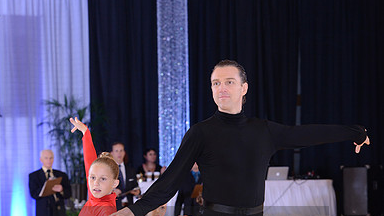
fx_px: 1772
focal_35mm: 174
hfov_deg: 12.4
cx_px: 192
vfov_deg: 6.9
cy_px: 240
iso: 1250
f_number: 5.6
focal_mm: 110
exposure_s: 1/250
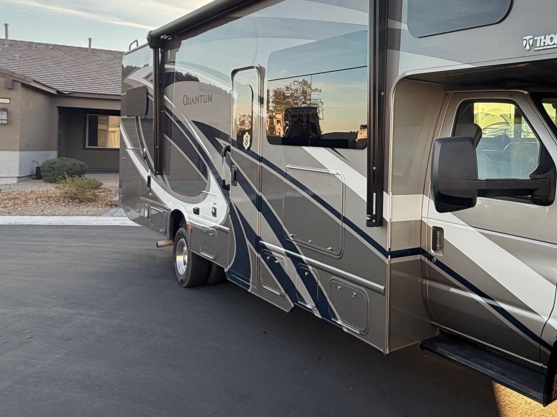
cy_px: 158
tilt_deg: +1.7
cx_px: 489
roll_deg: -1.3
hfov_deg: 51.0
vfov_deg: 43.8
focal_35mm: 32
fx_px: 515
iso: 50
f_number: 2.2
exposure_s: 1/217
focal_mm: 2.22
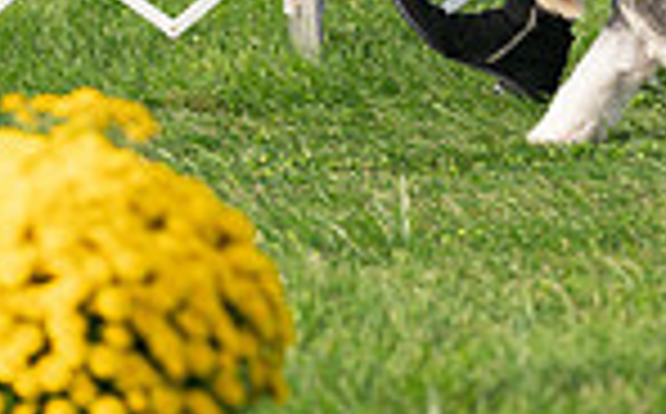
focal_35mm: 655
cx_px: 616
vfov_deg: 2.0
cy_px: -302
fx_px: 11871
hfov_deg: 3.2
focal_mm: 164
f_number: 3.2
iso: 400
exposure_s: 1/2000
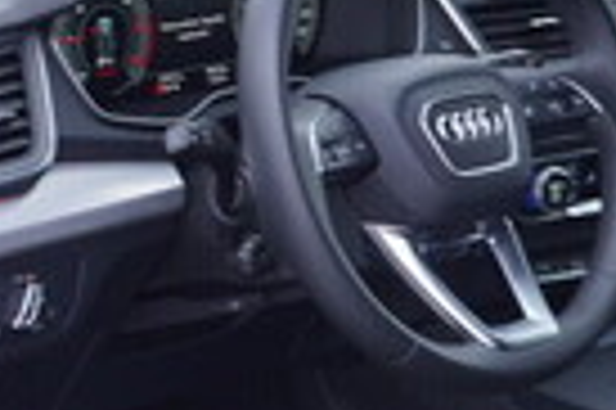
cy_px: 223
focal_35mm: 145
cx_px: -108
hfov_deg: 13.8
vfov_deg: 9.4
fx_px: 2478
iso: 125
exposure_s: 1/40
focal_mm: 24
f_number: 2.8
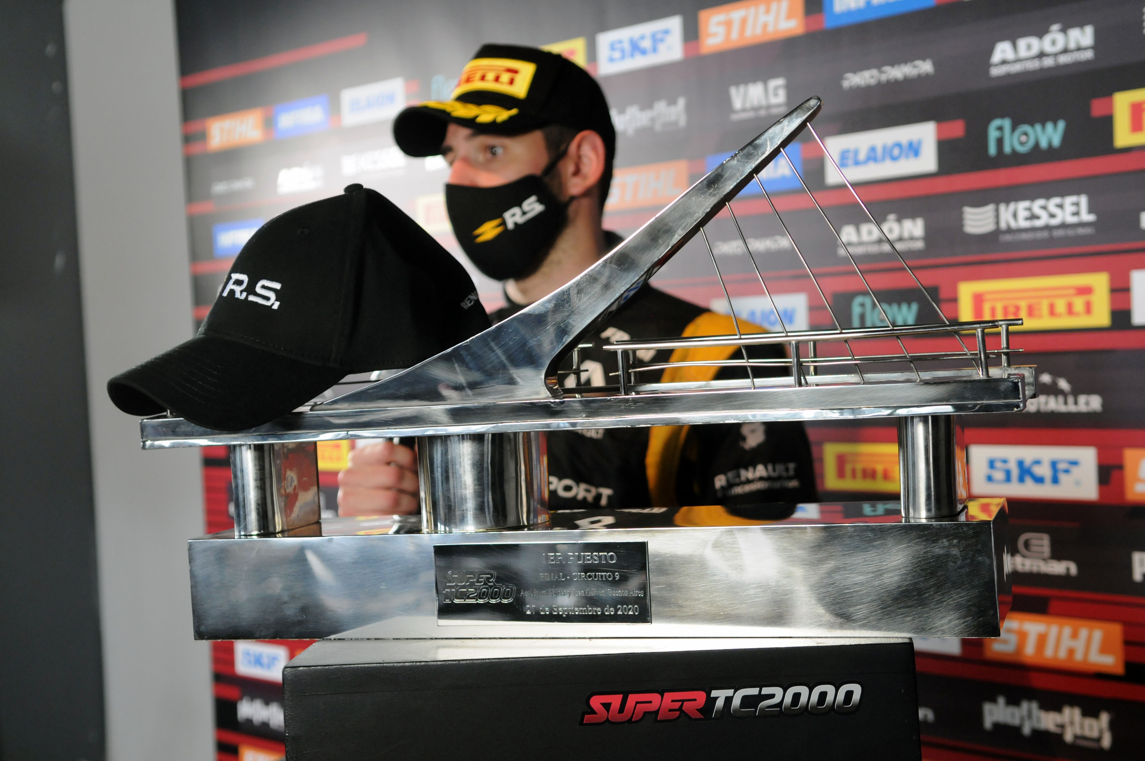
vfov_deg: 23.7
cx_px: 572
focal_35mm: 57
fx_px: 1811
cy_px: 380
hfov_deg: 35.1
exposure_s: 1/160
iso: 1000
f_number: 4.5
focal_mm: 38
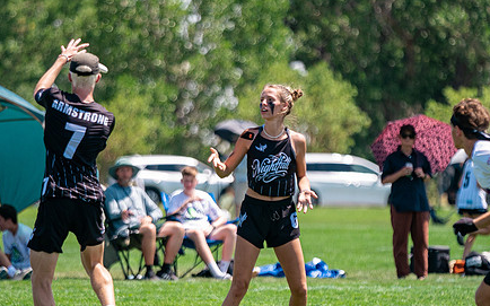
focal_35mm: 405
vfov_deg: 3.2
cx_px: 226
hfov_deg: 5.2
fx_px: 5407
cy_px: 209
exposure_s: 1/6400
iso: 640
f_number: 2.8
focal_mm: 200
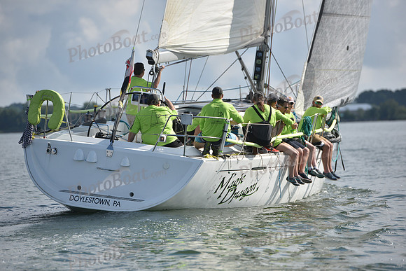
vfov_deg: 6.9
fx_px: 2256
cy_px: 136
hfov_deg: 10.3
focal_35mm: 200
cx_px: 203
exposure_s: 1/5000
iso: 320
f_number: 4
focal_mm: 200
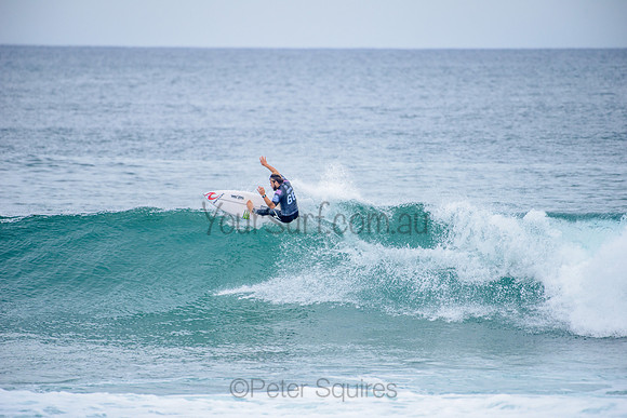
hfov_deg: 4.1
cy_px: 209
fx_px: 8710
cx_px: 314
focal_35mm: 500
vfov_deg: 2.8
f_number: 5.6
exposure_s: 1/2000
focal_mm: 500
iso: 360
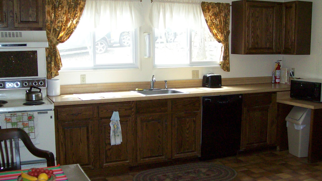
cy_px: 104
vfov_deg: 27.1
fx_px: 376
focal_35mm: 44
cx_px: 154
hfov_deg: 46.4
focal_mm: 6
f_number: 2.7
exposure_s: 1/64
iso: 200
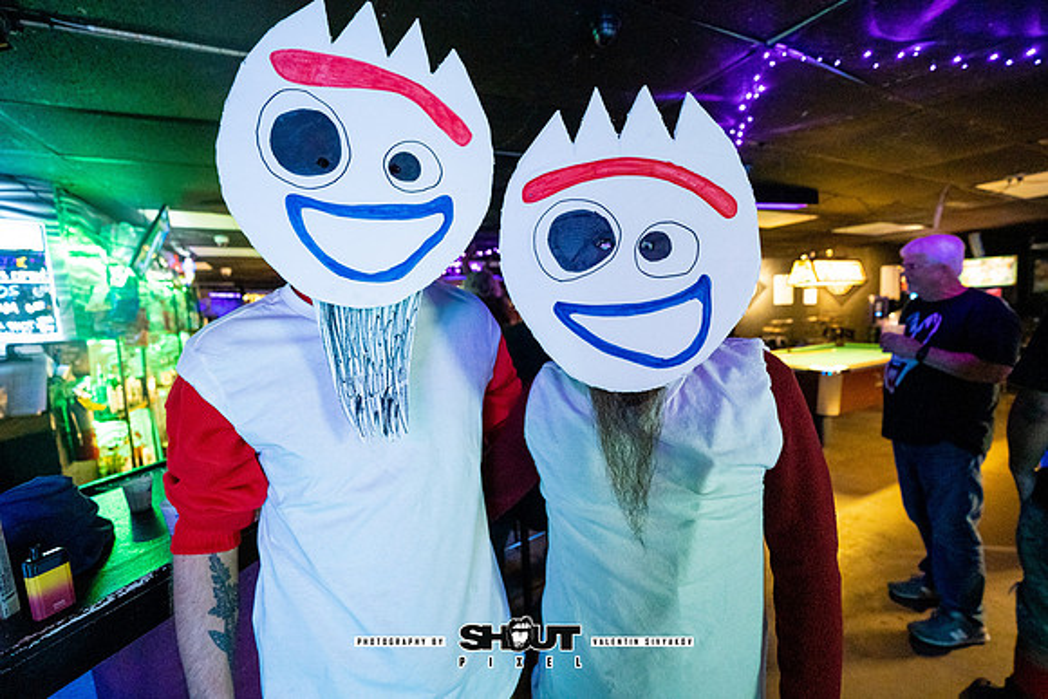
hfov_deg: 101.0
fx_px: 432
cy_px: 350
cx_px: 524
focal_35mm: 15
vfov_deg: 78.0
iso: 3200
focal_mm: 14
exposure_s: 1/160
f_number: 2.8
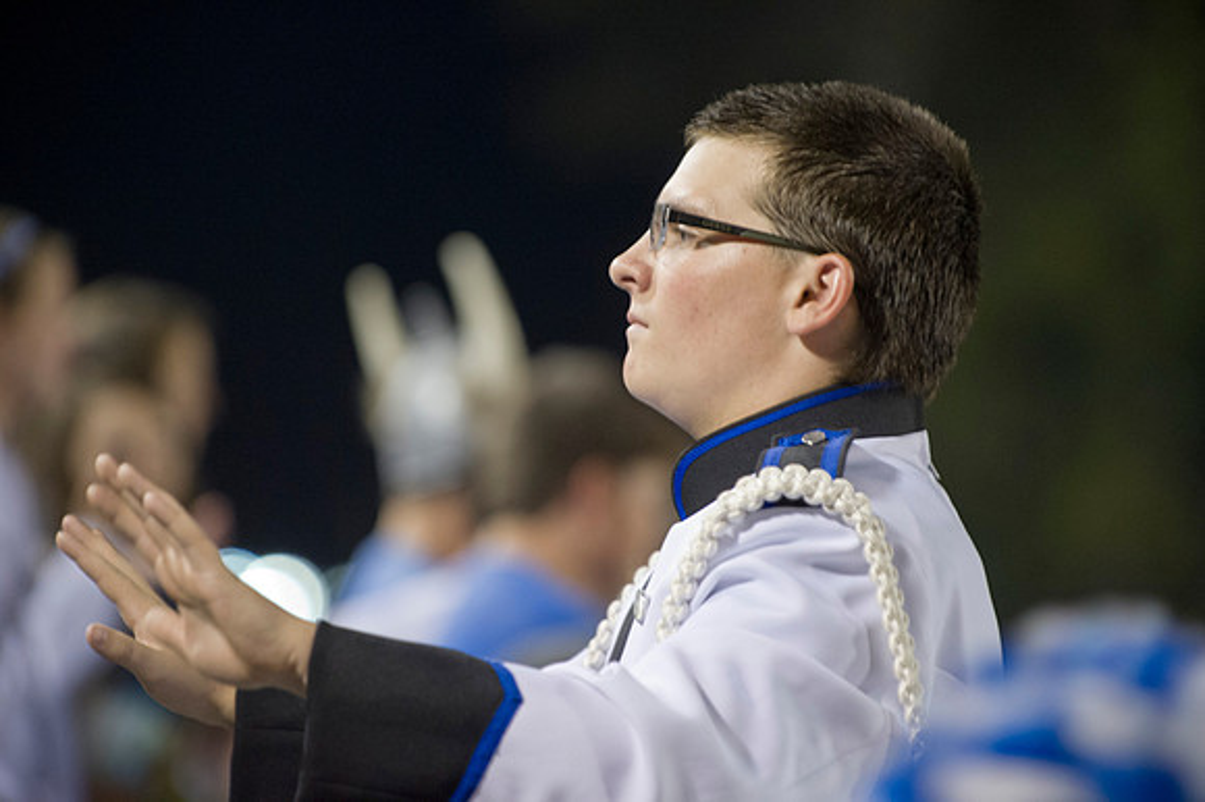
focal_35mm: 280
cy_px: 401
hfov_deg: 7.4
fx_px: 9367
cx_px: 602
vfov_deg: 4.9
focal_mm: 280
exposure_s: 1/80
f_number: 4
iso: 4000
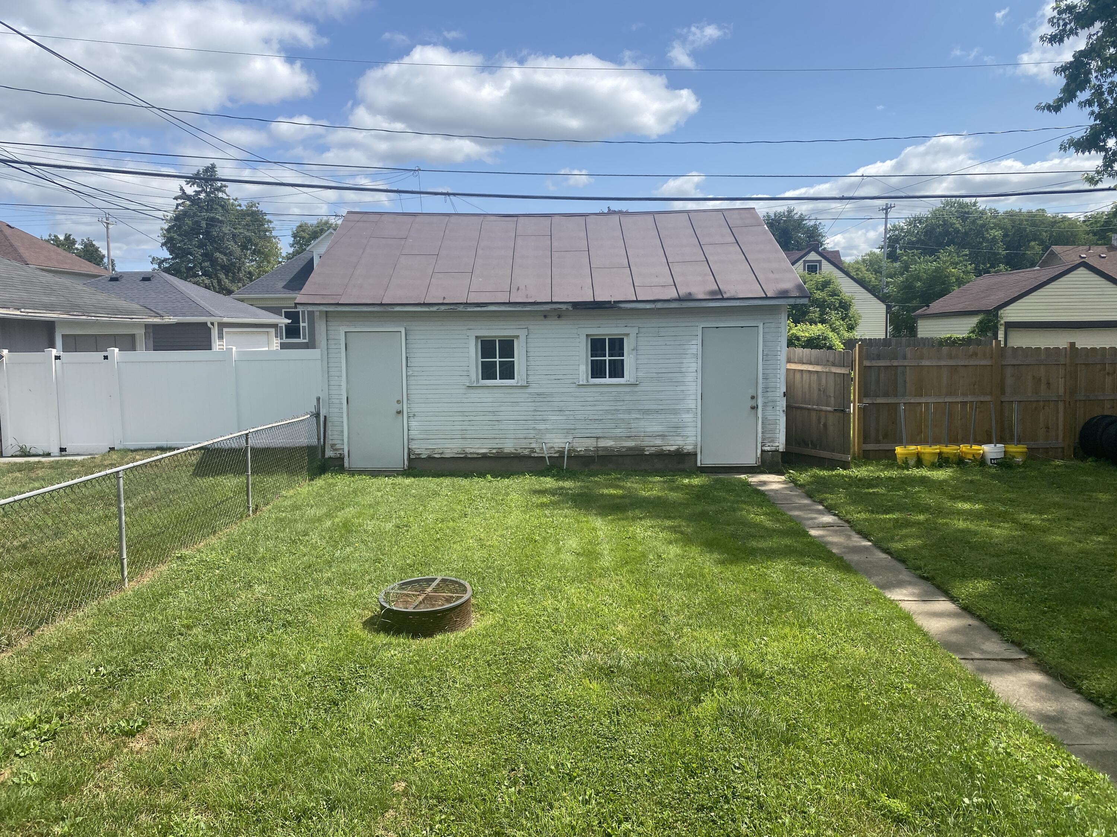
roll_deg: +0.6
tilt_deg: -5.8
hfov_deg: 67.3
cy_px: 418
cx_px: 558
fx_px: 839
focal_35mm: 26
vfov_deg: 53.1
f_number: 1.8
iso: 32
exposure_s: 1/2755
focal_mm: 4.25
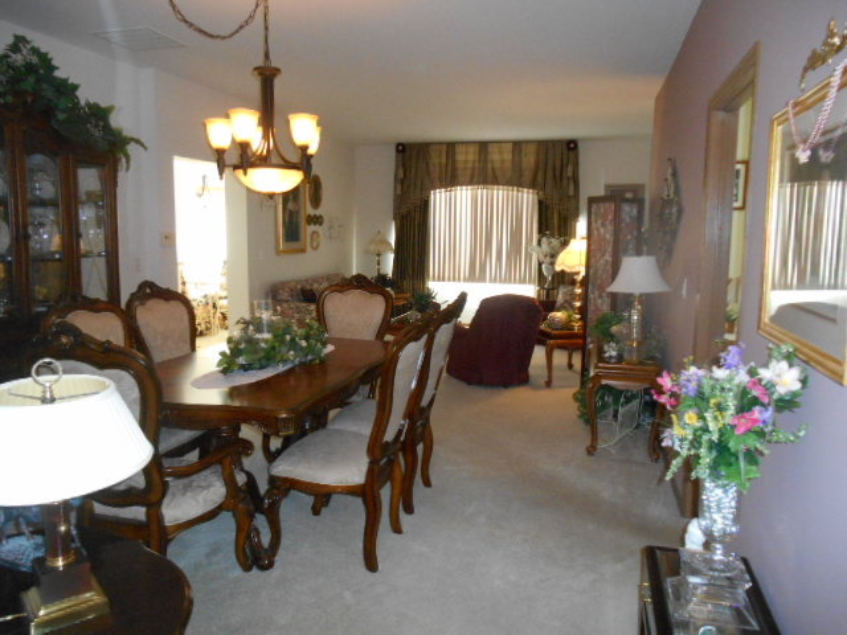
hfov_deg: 67.3
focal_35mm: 26
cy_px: 318
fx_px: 636
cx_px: 424
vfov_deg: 53.1
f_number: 3.4
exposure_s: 1/25
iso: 500
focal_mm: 4.7
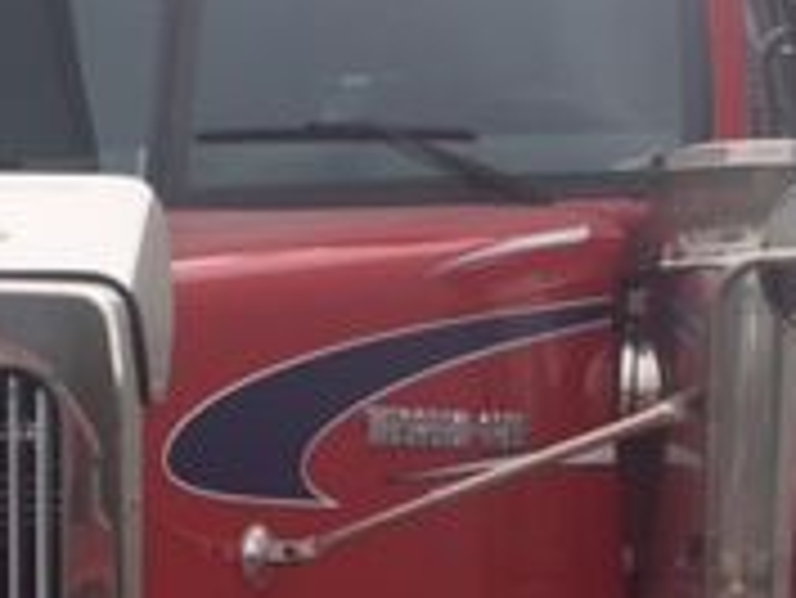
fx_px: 2416
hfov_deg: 18.4
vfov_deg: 13.7
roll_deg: +0.8
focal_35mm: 105
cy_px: 710
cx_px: 99
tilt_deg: -5.9
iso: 32
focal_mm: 4.15
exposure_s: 1/350
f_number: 2.2
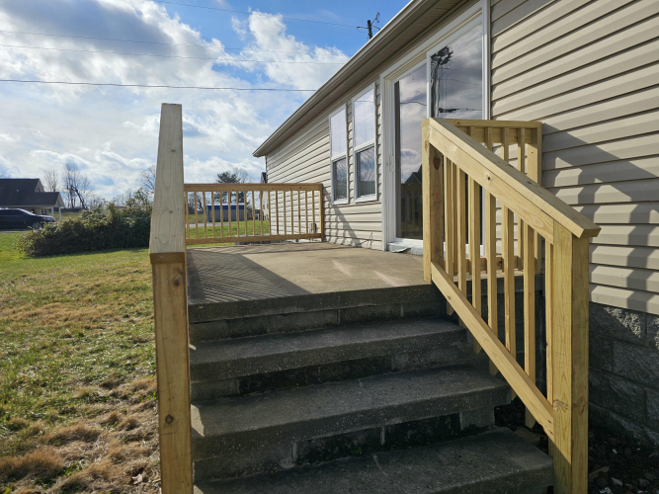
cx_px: 330
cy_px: 247
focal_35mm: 23
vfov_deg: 58.9
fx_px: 438
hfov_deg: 73.9
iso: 10
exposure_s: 1/1718
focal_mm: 6.3
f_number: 1.7
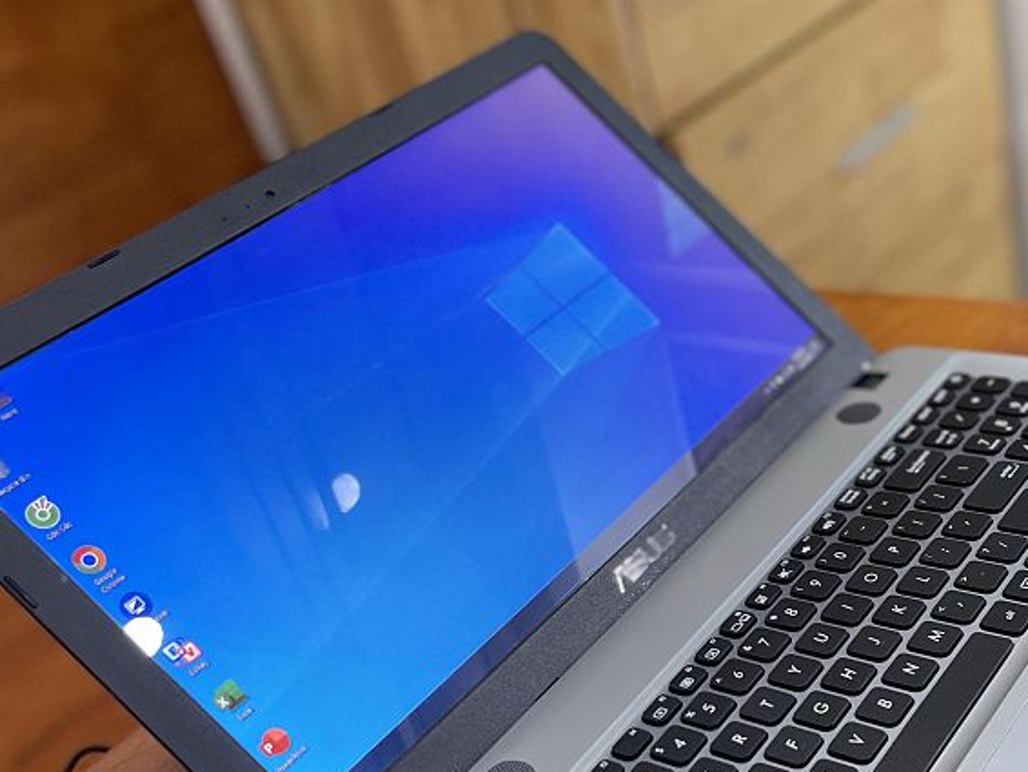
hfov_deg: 40.1
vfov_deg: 30.5
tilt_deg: -32.7
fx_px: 1396
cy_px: 547
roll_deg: +15.8
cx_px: 654
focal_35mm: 47
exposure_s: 1/33
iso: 400
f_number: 1.6
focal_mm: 5.1
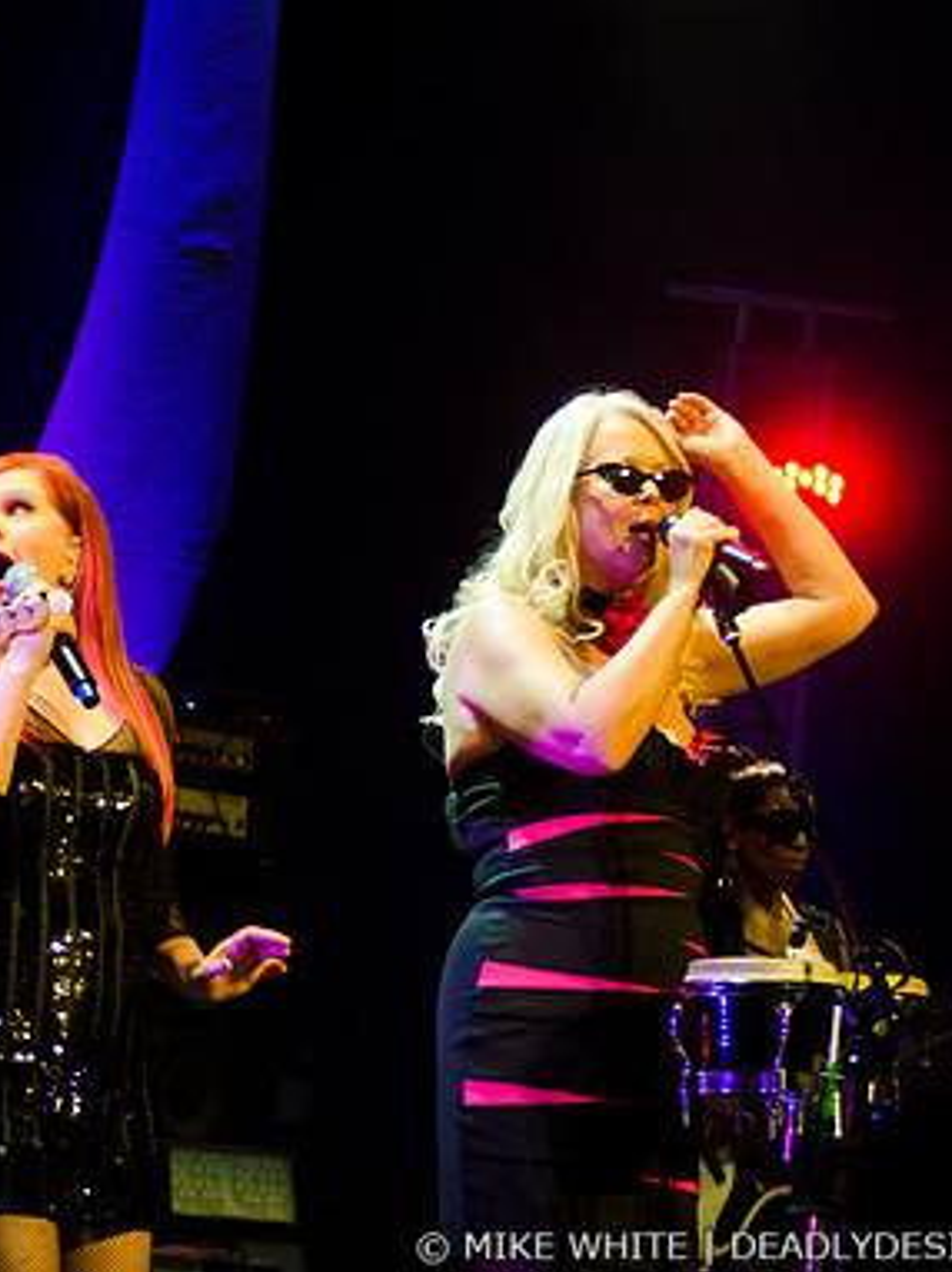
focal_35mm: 188
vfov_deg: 10.5
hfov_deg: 7.9
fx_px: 6901
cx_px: 186
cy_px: 636
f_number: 2.8
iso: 1600
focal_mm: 86
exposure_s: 1/500
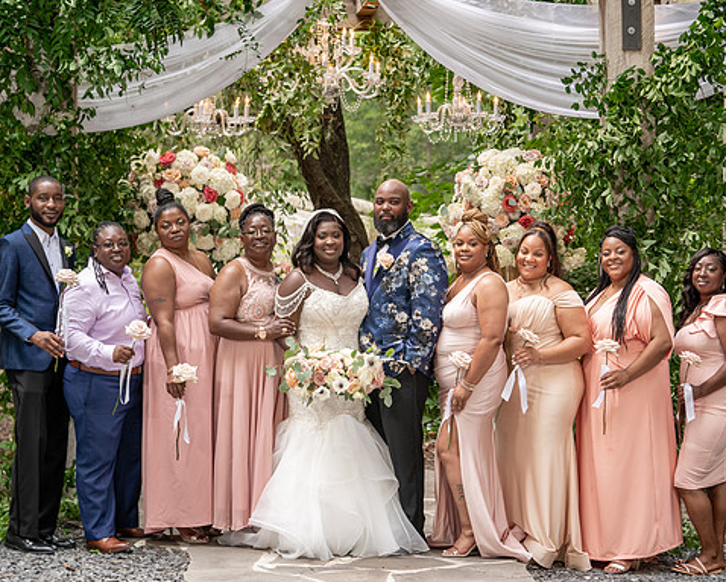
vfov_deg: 18.3
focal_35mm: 84
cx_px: 360
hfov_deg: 22.7
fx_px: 1806
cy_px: 284
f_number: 4
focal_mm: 72
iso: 500
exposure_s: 1/200
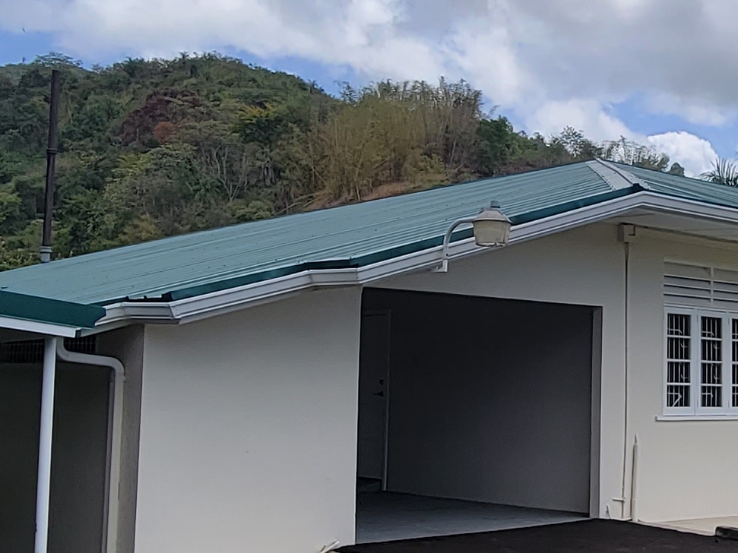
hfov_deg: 34.2
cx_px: 616
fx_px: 1151
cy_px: 302
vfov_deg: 27.0
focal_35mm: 54
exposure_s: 1/1910
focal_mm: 2.2
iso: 50
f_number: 2.2
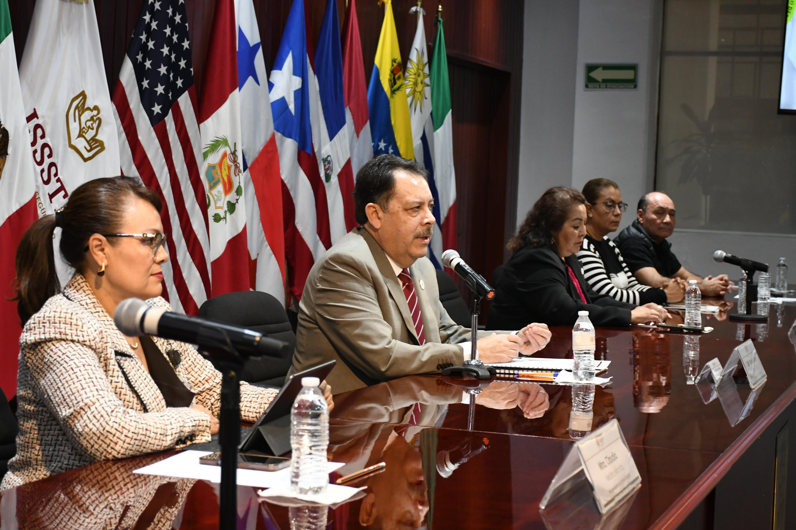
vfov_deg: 20.3
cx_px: 398
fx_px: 1481
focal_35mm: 67
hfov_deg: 30.1
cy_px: 265
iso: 2500
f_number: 5.6
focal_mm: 45
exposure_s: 1/100
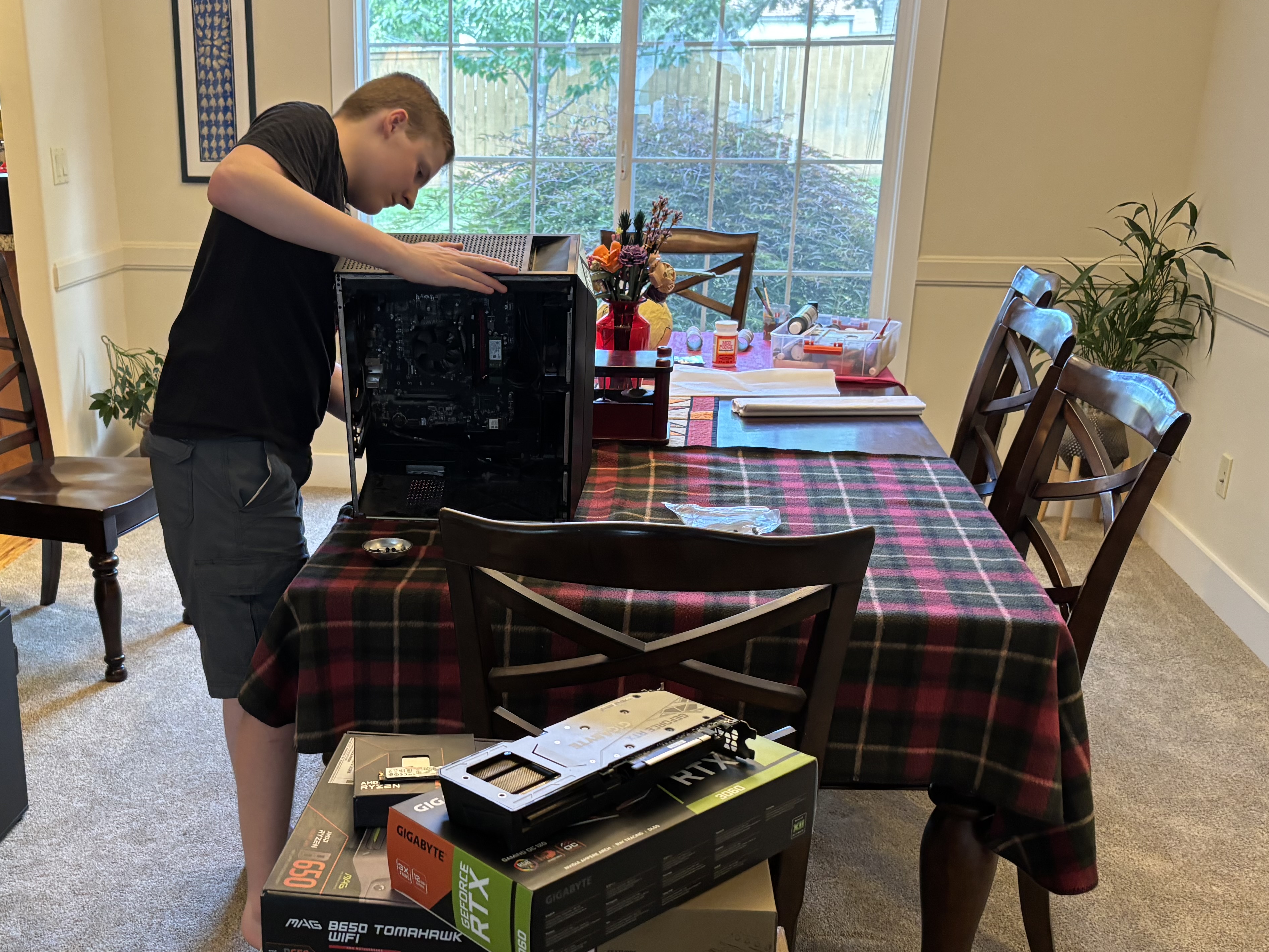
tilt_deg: -20.3
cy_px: 592
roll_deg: +0.2
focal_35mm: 39
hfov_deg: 47.4
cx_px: 468
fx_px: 1430
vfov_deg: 36.6
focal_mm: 5.96
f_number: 1.6
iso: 250
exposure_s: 1/60
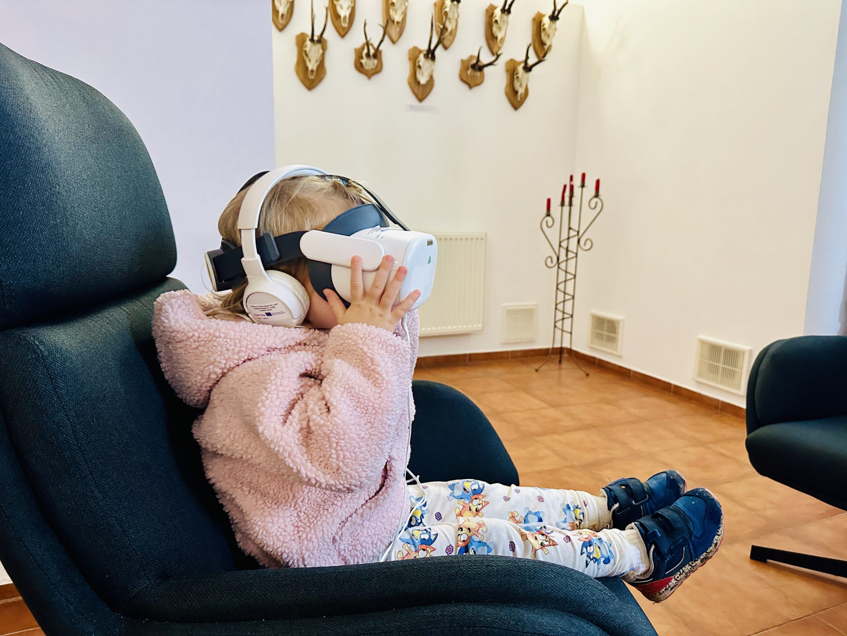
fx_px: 587
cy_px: 318
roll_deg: -0.7
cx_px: 424
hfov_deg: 71.6
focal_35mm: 24
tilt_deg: -9.8
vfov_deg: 56.8
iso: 500
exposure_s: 1/50
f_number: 1.78
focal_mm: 6.86
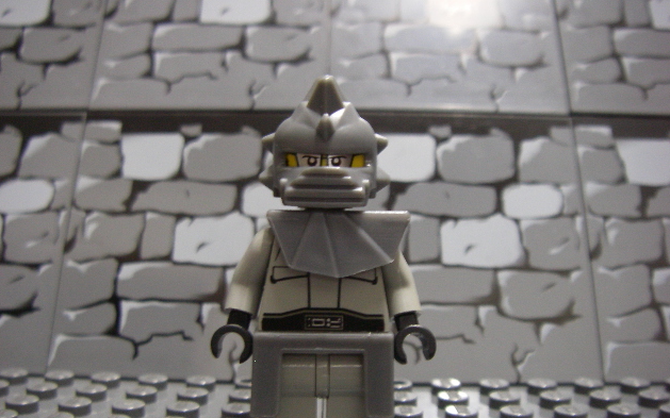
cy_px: 246
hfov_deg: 48.2
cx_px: 333
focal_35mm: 41
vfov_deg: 31.2
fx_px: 749
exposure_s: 1/4
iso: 200
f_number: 3.3
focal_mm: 6.3
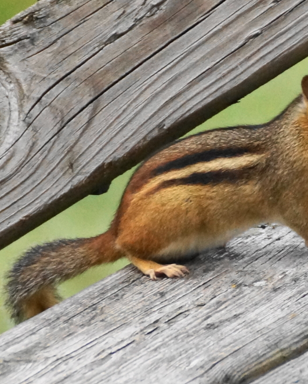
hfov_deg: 2.9
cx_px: 225
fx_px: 6035
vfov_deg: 3.6
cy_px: 192
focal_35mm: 530
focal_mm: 250
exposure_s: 1/400
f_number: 6.3
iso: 1250
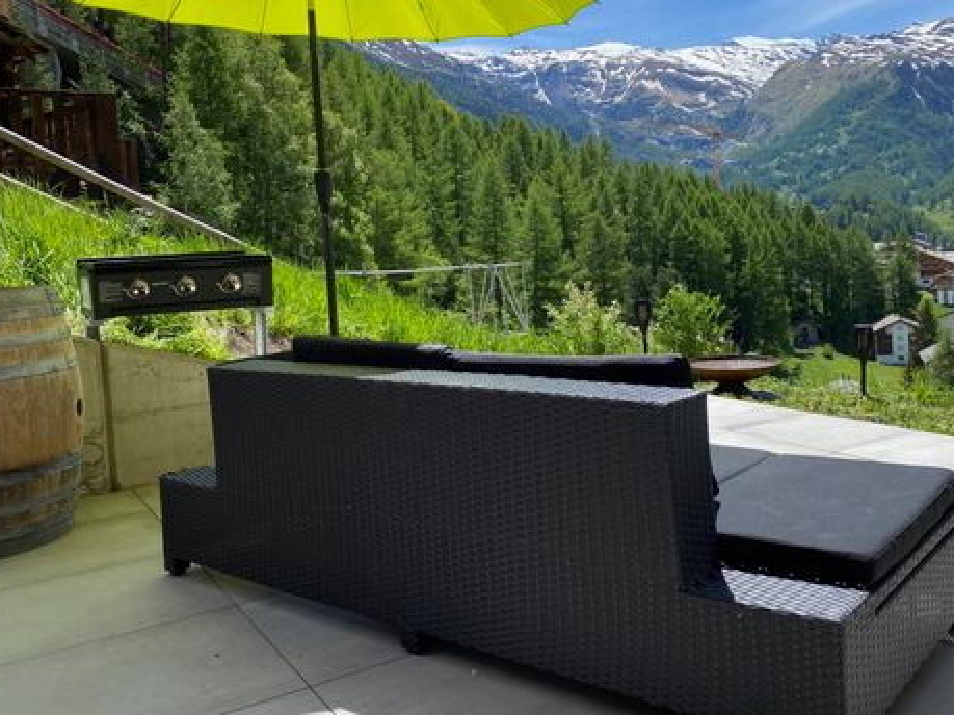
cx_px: 563
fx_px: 937
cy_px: 268
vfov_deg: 41.5
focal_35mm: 34
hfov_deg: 53.7
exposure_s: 1/2688
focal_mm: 4.25
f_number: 1.8
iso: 32
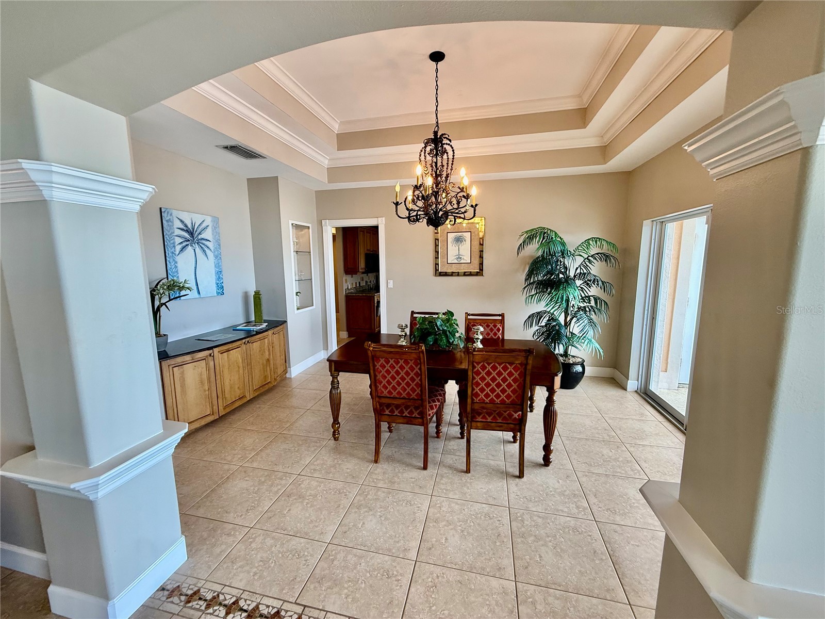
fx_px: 334
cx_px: 412
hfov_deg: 102.1
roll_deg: -0.3
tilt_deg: -7.0
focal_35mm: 14
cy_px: 310
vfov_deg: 85.7
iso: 160
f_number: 2.2
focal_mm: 2.22
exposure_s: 1/120
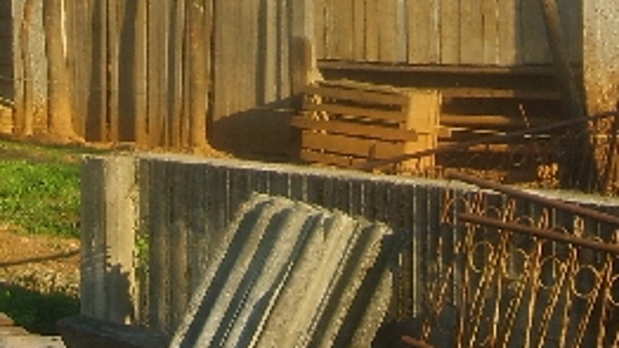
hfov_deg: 15.0
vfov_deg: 8.1
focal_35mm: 143
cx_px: 265
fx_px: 2346
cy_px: -305
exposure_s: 1/350
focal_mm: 7.2
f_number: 3
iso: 50
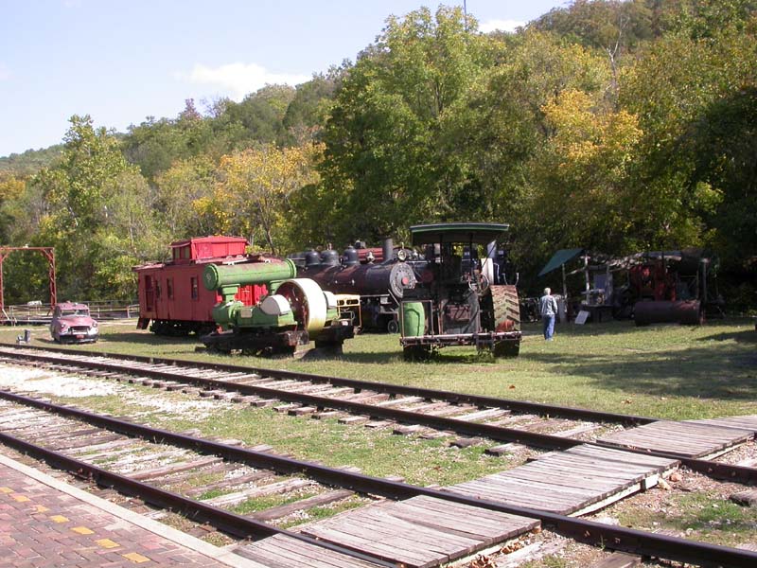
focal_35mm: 38
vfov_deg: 37.7
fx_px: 831
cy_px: 284
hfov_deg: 49.0
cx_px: 378
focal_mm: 7.85
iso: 100
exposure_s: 1/206
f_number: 6
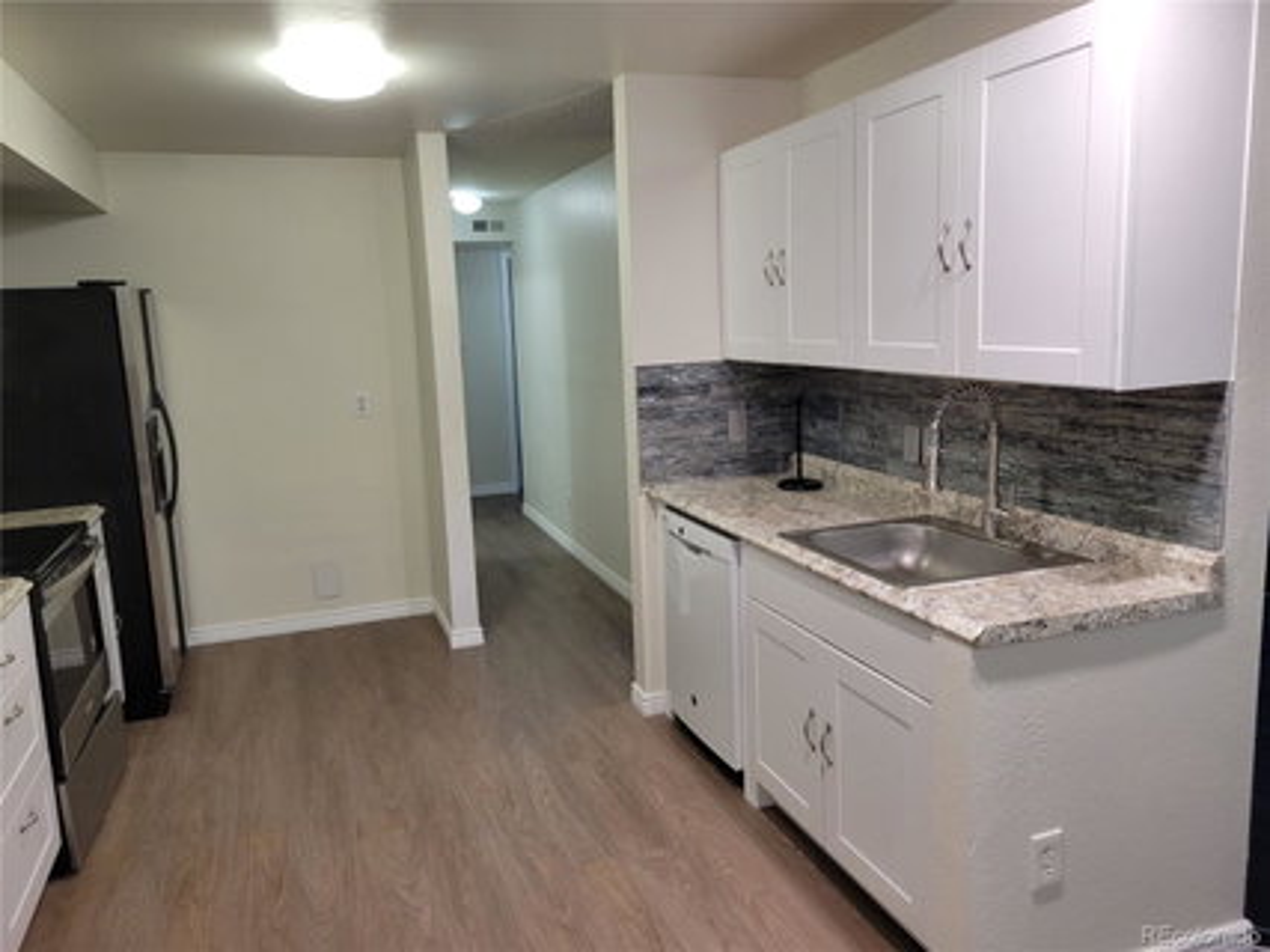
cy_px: 476
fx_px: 954
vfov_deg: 53.0
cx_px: 635
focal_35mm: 26
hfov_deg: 67.3
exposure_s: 1/60
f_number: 1.8
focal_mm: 5.4
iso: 160
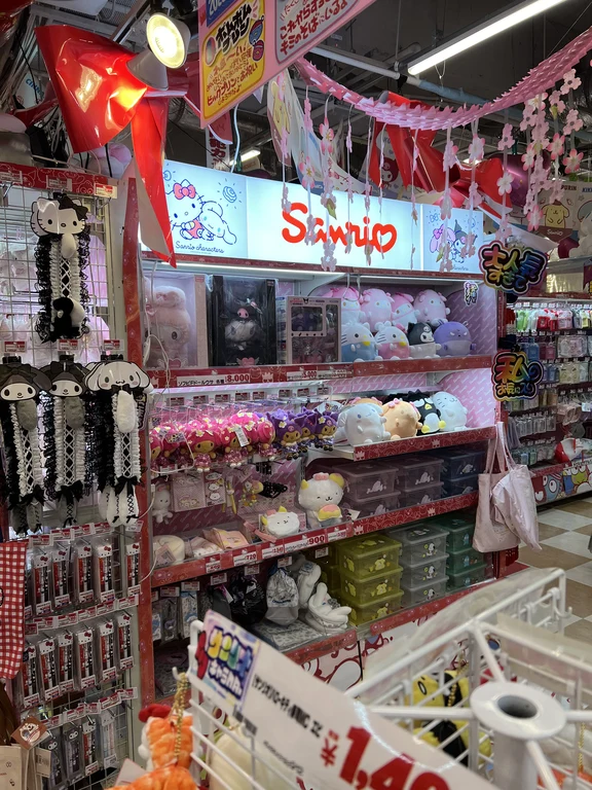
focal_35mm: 26
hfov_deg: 53.1
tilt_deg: -5.2
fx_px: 593
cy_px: 395
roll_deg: +1.5
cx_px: 296
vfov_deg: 67.3
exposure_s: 1/100
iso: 40
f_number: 1.5
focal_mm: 5.7
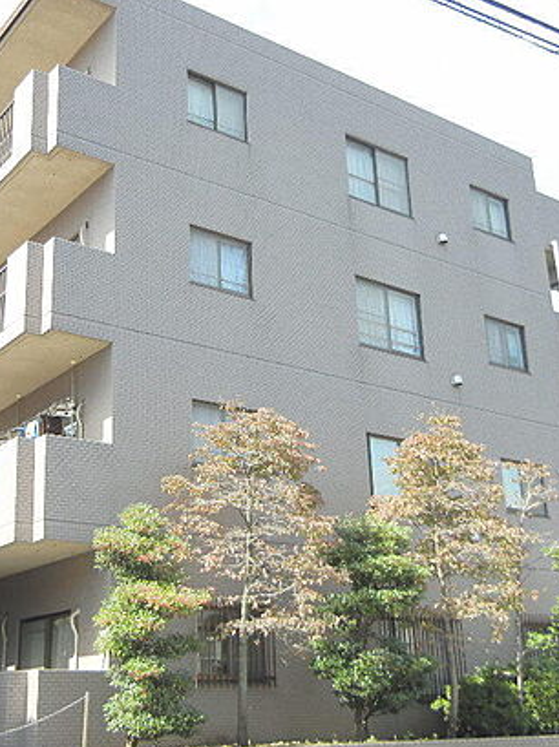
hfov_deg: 30.7
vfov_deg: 40.5
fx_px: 1014
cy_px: 378
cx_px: 217
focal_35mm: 47
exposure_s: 1/436
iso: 160
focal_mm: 5.4
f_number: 3.5
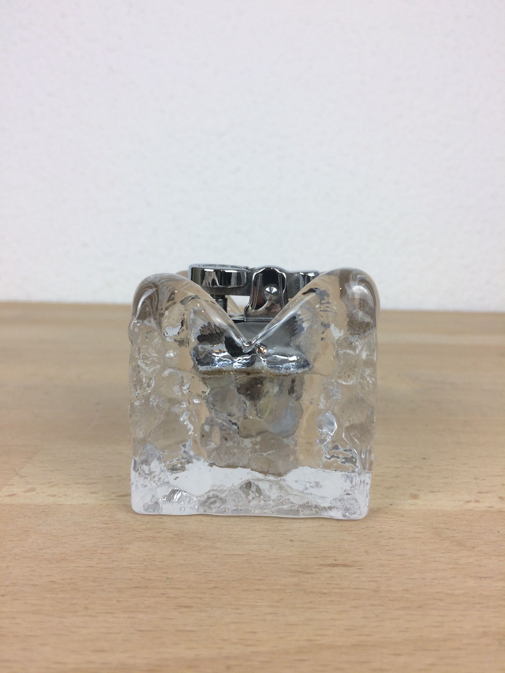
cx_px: 252
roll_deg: -0.3
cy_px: 336
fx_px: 564
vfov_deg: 61.7
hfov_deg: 48.2
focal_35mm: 29
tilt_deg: -9.6
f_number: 2.2
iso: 50
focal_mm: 4.15
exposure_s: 1/100
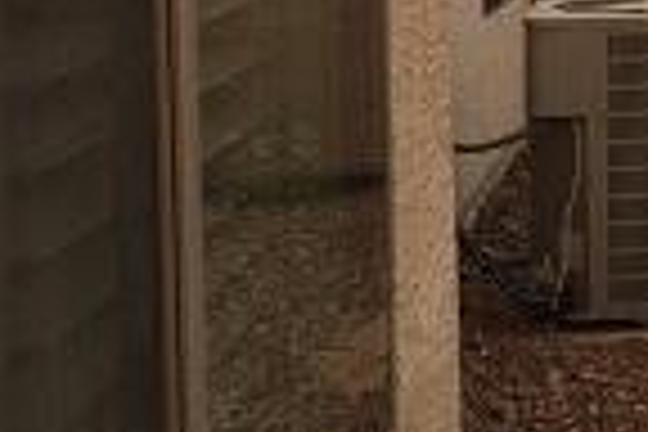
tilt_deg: -3.9
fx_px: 1890
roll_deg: +0.0
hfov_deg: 17.3
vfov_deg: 12.7
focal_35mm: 105
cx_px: 1012
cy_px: -97
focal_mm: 4.15
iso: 32
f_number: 2.2
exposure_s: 1/250
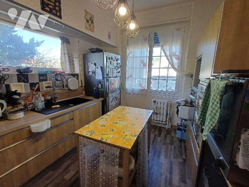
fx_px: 115
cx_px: 124
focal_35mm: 16
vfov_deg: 78.1
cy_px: 94
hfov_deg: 94.5
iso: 80
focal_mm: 1.64
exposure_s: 1/100
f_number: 2.2
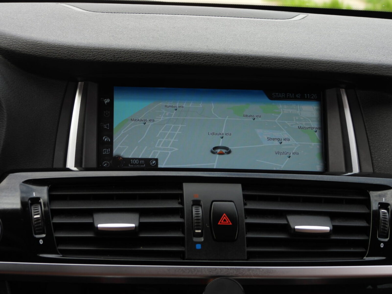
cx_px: 196
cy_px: 147
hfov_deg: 23.0
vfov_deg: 17.4
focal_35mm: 85
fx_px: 963
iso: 100
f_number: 3.5
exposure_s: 1/200
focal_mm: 15.3
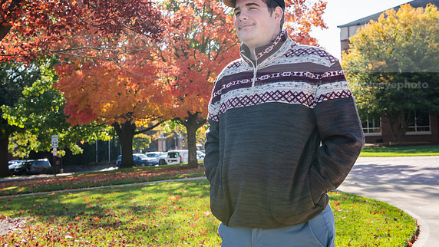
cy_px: 101
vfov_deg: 23.5
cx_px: 217
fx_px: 594
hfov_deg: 40.6
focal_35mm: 51
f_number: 6.3
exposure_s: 1/320
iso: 320
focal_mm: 48
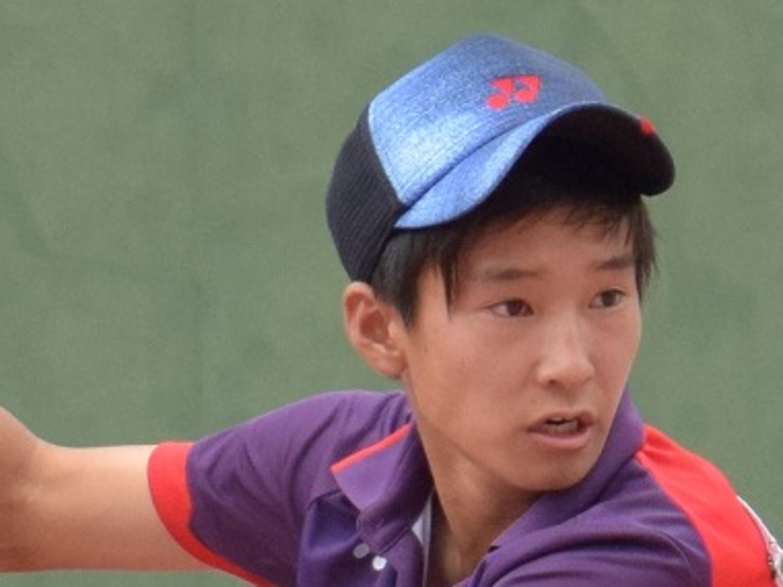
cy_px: 753
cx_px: 356
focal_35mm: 646
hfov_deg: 3.1
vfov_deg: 2.3
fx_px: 14602
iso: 1250
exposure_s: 1/2500
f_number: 4.5
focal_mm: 85
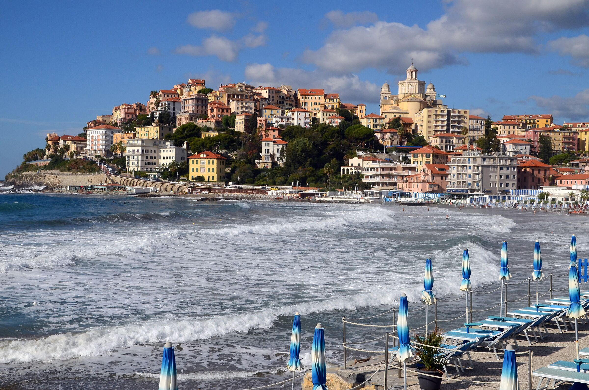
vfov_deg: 25.6
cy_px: 195
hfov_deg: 37.9
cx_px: 294
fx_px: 857
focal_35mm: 52
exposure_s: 1/800
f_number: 16
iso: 400
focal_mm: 35
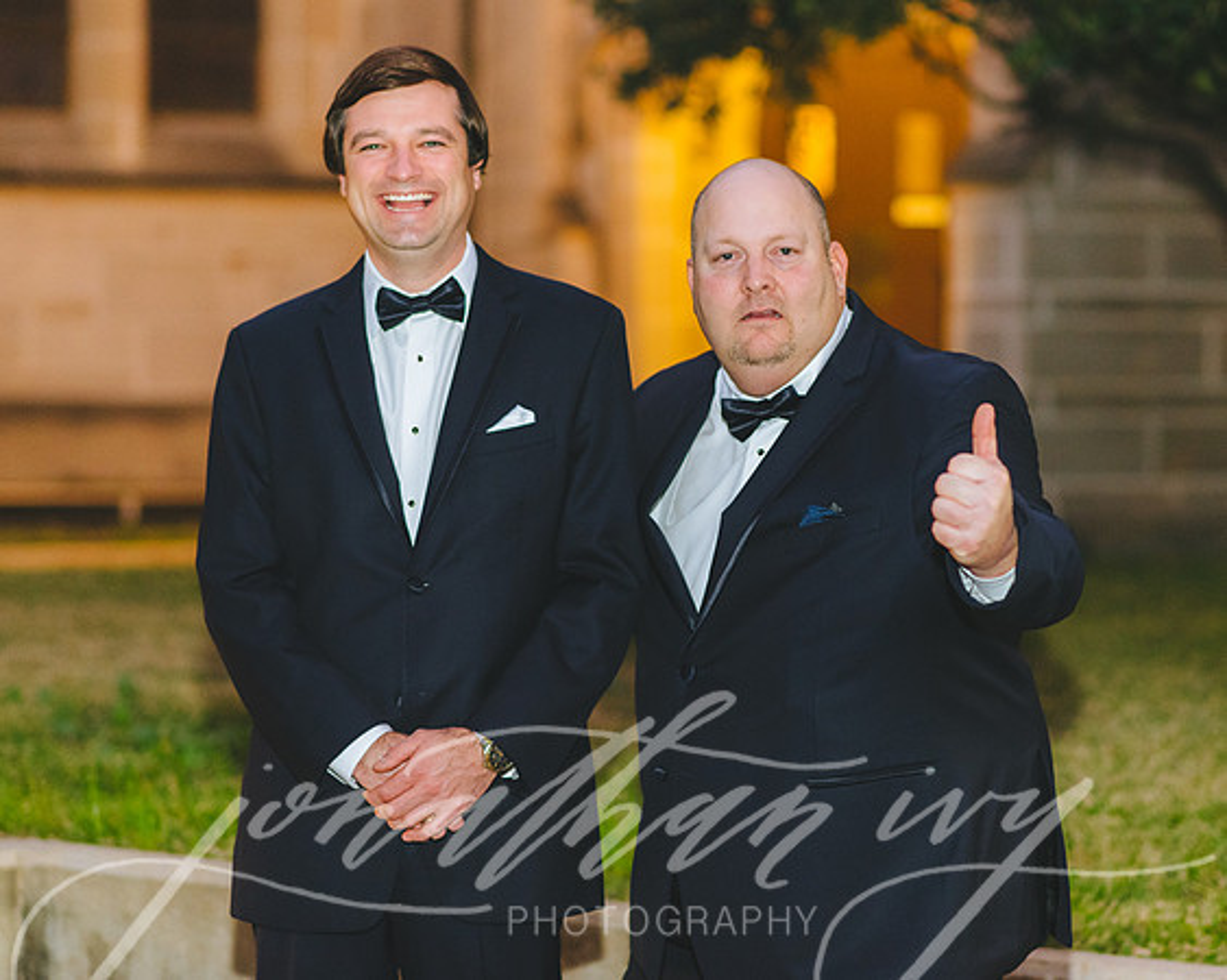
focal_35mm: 111
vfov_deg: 13.9
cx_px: 716
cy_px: 416
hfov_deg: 17.3
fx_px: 4021
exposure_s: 1/125
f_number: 2.2
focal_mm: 85
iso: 1600
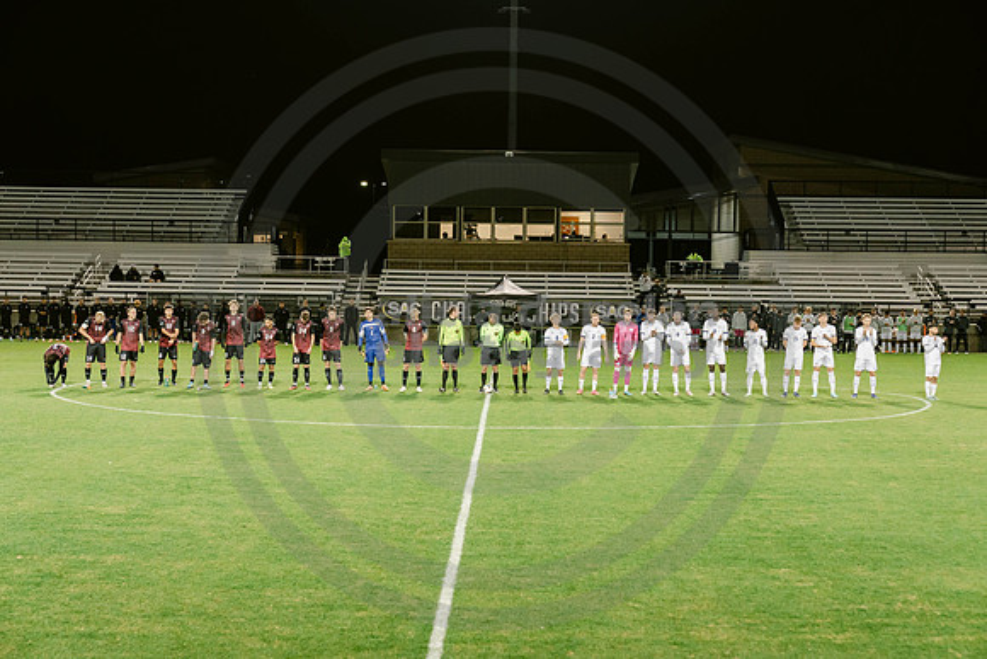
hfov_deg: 28.8
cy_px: 330
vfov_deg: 19.5
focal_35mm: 70
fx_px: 1920
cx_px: 494
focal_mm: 70
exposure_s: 1/200
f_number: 4.5
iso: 2000
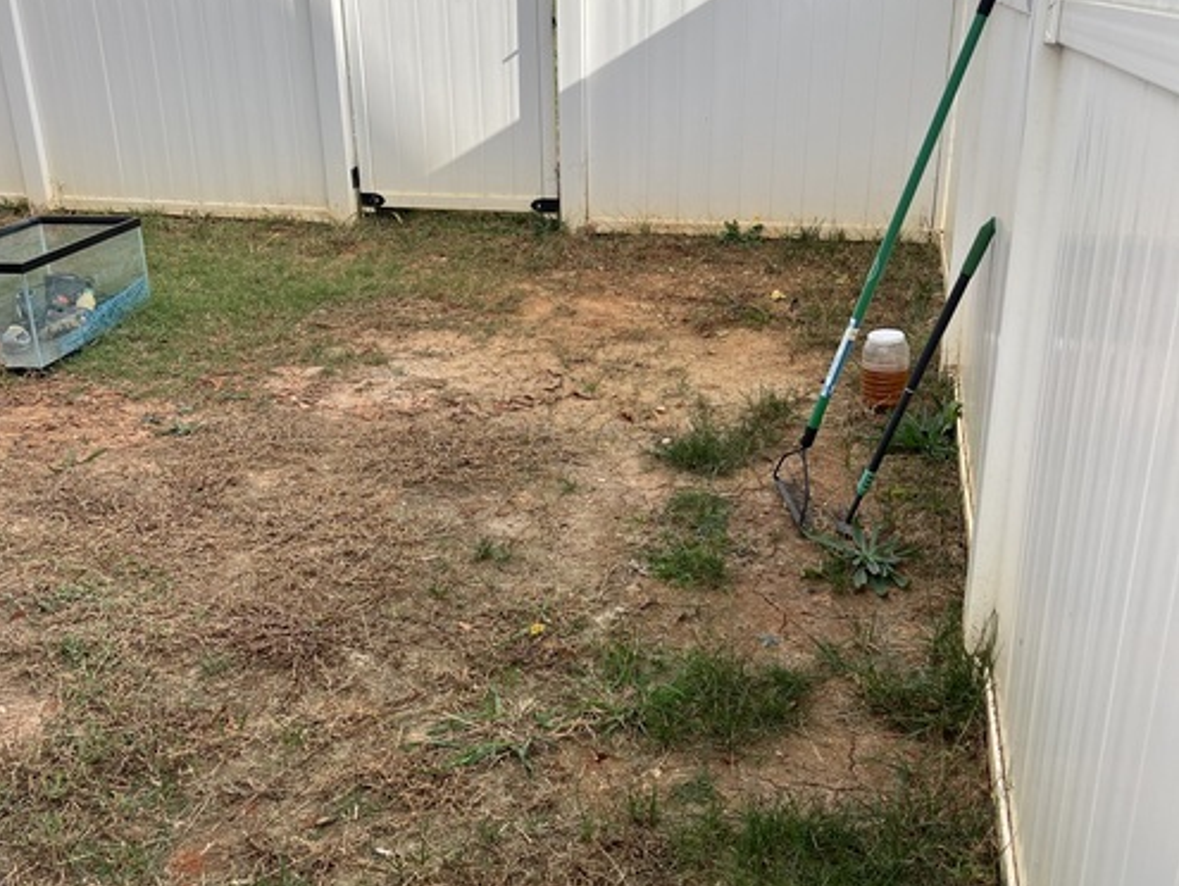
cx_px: 586
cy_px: 473
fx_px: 1193
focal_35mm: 35
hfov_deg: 52.6
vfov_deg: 40.7
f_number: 1.5
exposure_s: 1/2457
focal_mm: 5.7
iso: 50
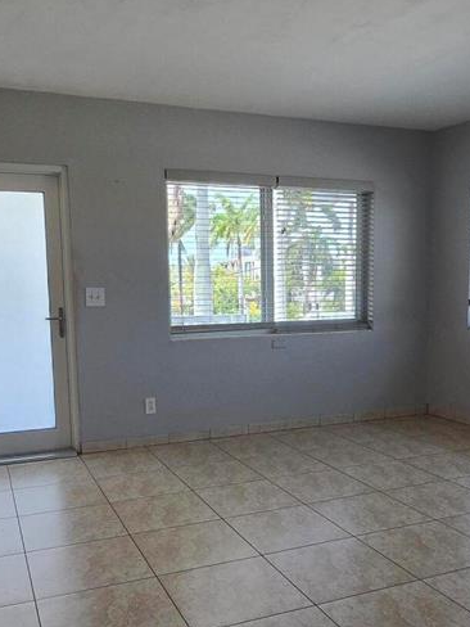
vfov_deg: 56.4
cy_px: 373
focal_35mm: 32
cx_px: 232
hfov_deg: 44.2
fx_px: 579
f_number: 2.2
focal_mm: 2.2
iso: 80
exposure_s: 1/120
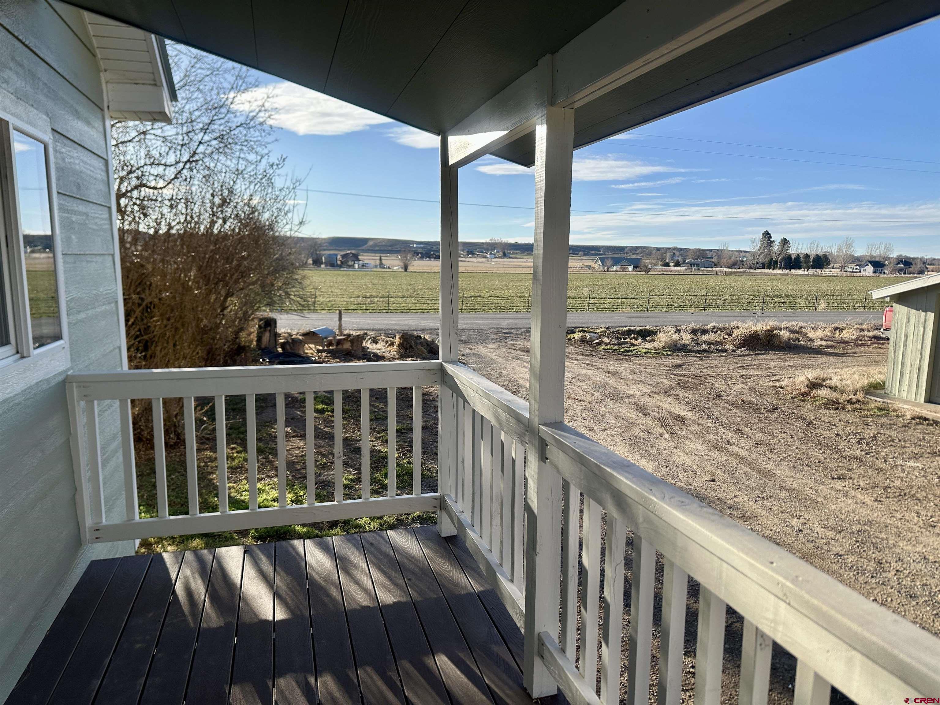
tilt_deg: -8.4
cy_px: 352
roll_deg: -0.6
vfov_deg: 56.8
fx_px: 652
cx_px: 470
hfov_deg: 71.6
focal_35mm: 24
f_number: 1.78
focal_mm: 6.86
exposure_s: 1/2732
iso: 80
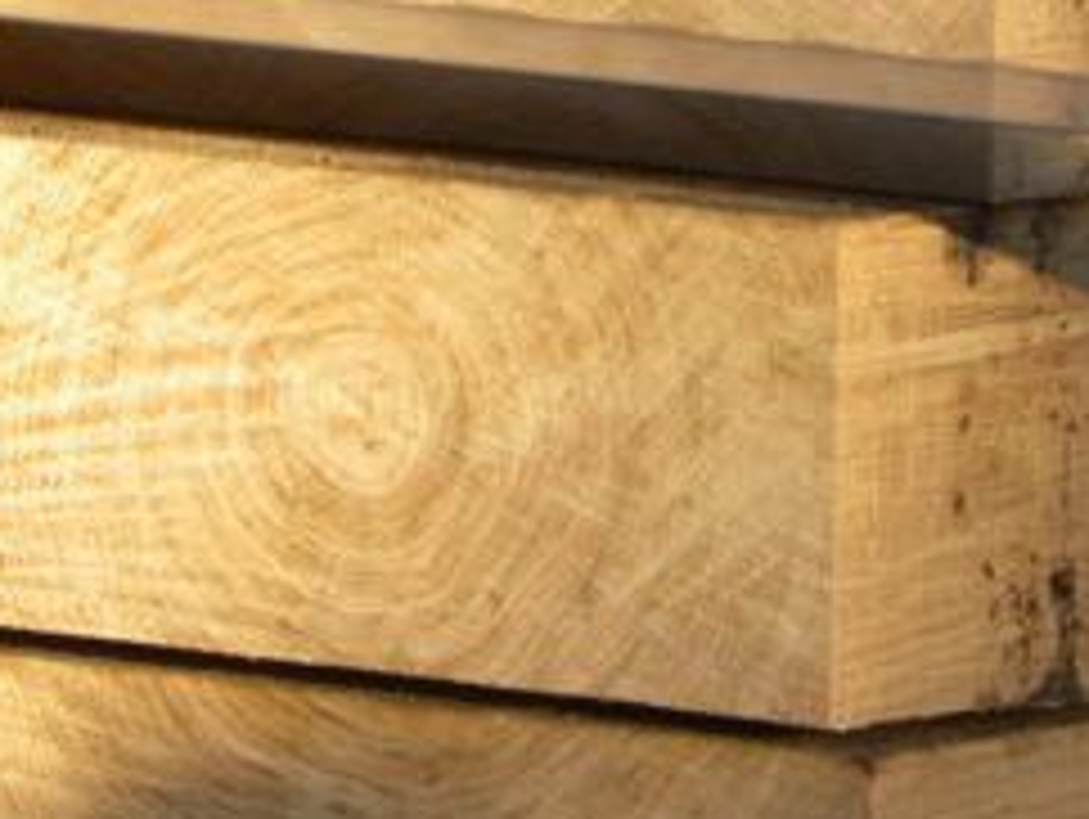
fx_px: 17635
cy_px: -90
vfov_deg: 2.7
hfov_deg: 3.5
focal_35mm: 560
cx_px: 814
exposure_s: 1/97.5
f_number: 4.5
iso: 128
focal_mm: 37.7
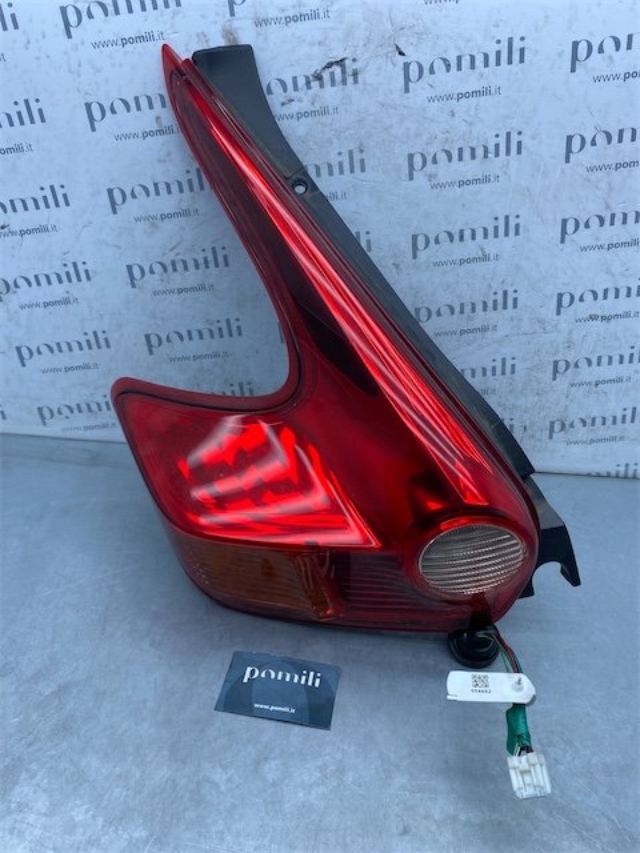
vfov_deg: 67.3
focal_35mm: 26
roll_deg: -3.5
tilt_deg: -30.4
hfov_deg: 53.1
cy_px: 426
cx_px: 320
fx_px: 641
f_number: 1.8
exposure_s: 1/772
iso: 32
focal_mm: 4.25
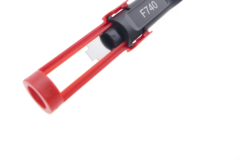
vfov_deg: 38.5
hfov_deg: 55.4
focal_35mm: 34
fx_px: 227
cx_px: 97
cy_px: 54
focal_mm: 9.12
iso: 1600
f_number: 2.8
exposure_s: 1/400
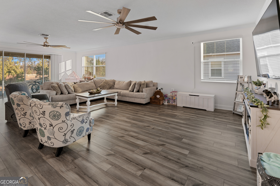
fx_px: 124
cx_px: 140
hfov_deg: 96.7
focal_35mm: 16
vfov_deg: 73.7
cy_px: 93
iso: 100
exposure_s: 1/13
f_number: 5.6
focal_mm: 16
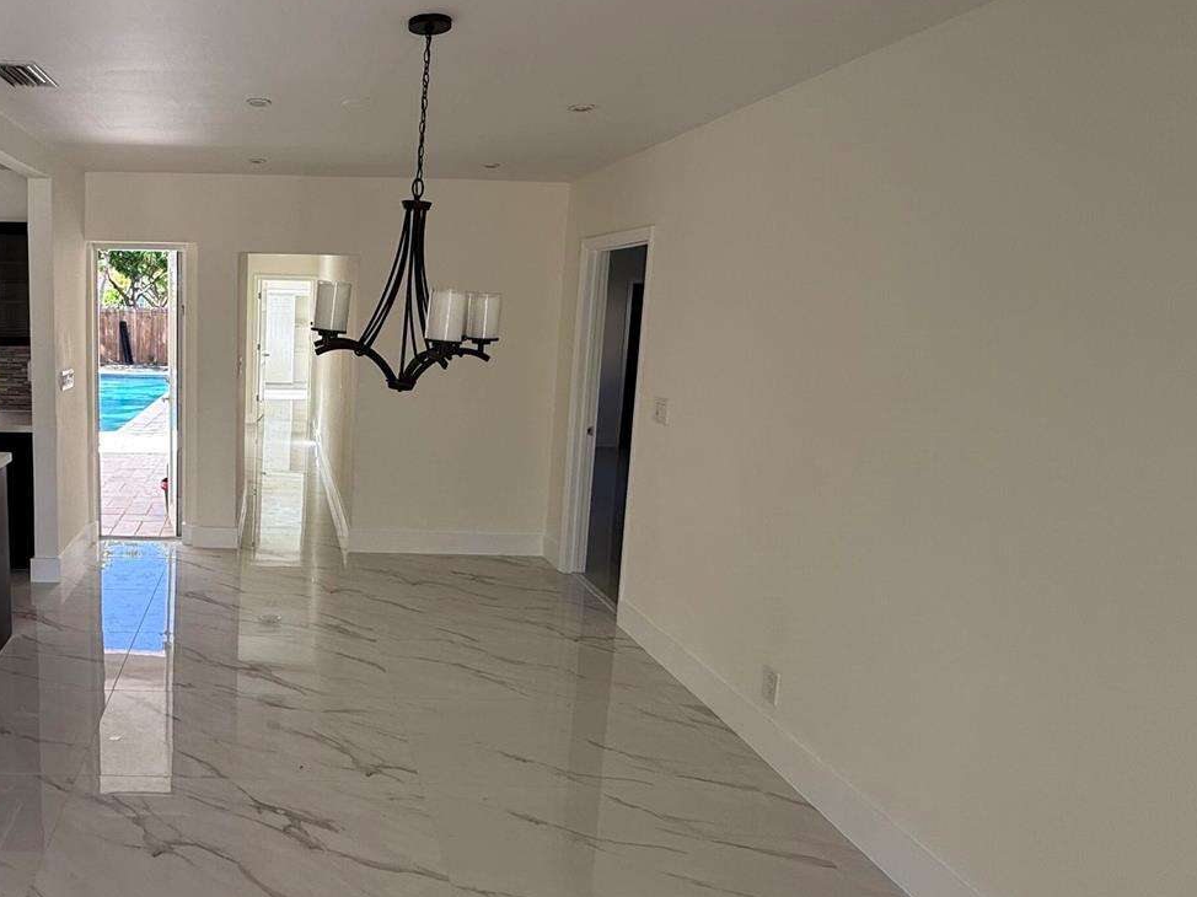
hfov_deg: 68.5
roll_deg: -1.3
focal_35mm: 23
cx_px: 281
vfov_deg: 58.8
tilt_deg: -6.6
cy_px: 408
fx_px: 795
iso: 50
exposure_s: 1/161
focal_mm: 2.22
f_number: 2.2
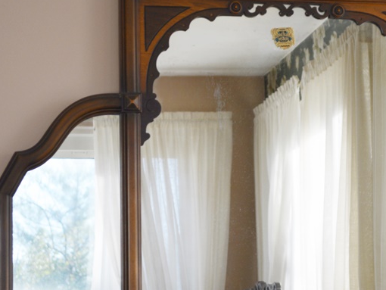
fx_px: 1560
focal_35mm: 140
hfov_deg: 14.1
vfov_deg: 10.6
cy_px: 156
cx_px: 278
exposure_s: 1/125
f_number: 5.6
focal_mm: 55
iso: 200
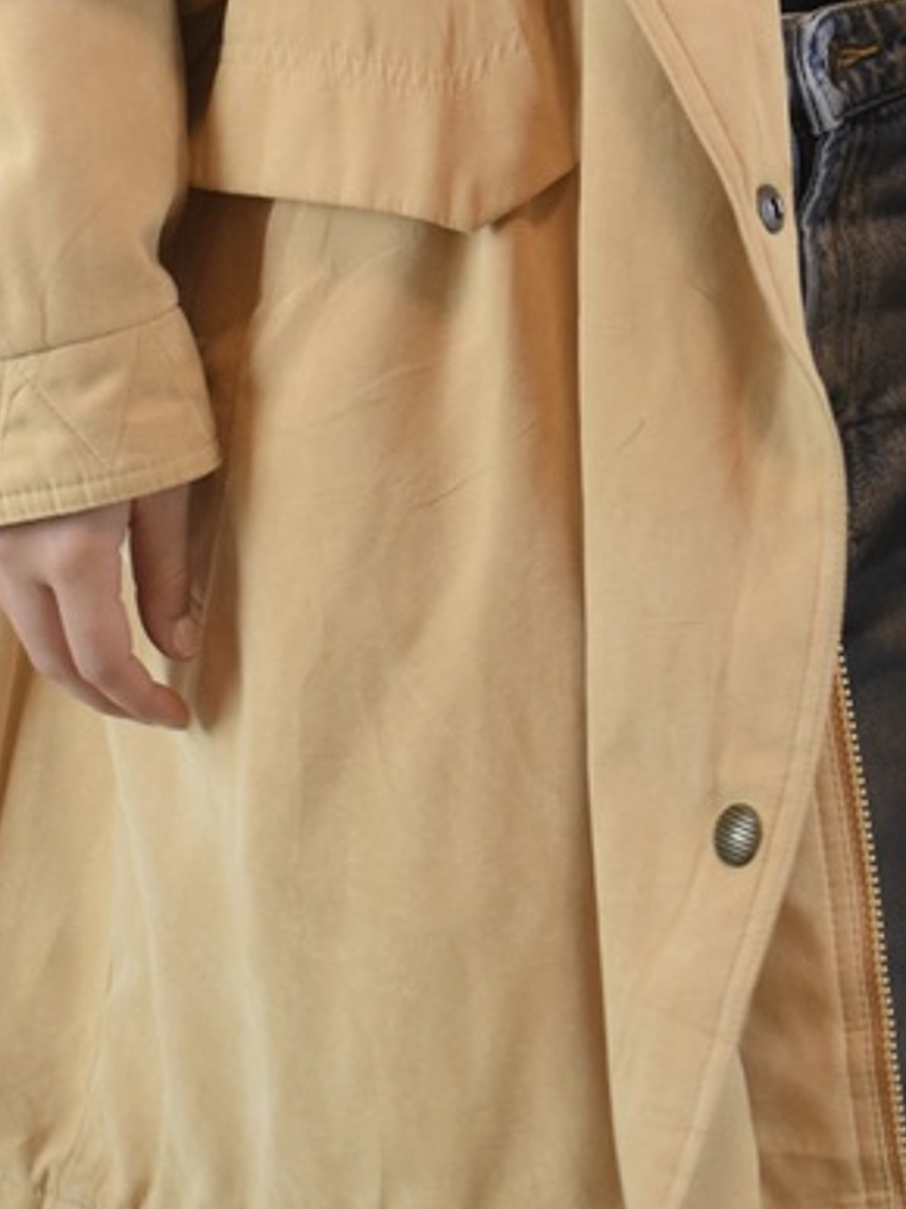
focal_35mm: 117
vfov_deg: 16.5
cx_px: 587
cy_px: 84
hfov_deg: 12.6
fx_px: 4097
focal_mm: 29
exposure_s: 1/100
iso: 400
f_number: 4.5
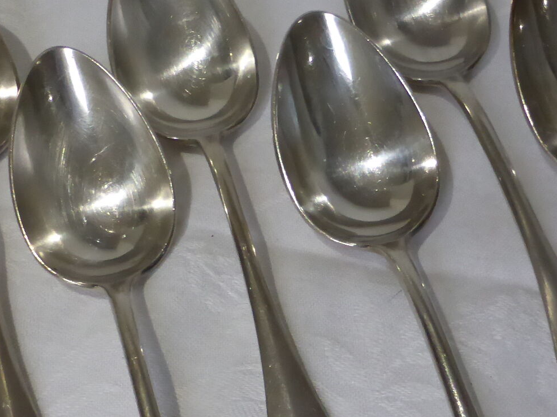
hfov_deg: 29.7
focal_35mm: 65
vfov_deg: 22.3
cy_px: 320
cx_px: 349
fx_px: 1046
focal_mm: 4.3
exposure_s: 1/30
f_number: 3.3
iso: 400
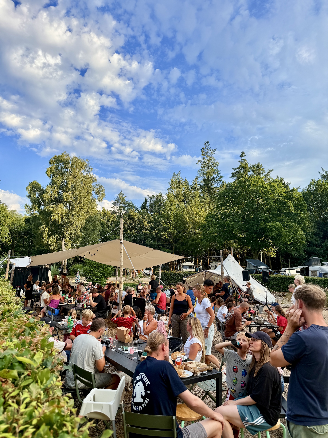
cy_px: 219
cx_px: 164
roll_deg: -1.8
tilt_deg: +10.6
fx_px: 303
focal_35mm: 24
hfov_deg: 56.8
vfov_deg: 71.6
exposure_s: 1/1292
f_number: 1.78
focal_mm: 6.76
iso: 80
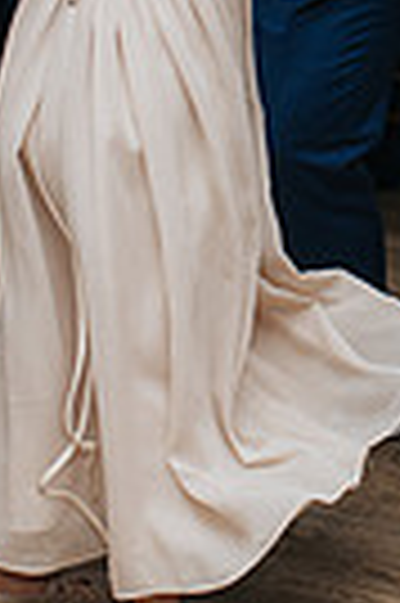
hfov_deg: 7.7
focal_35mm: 176
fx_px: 2941
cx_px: 392
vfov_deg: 11.5
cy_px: -108
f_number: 3.2
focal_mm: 35
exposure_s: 1/200
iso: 800
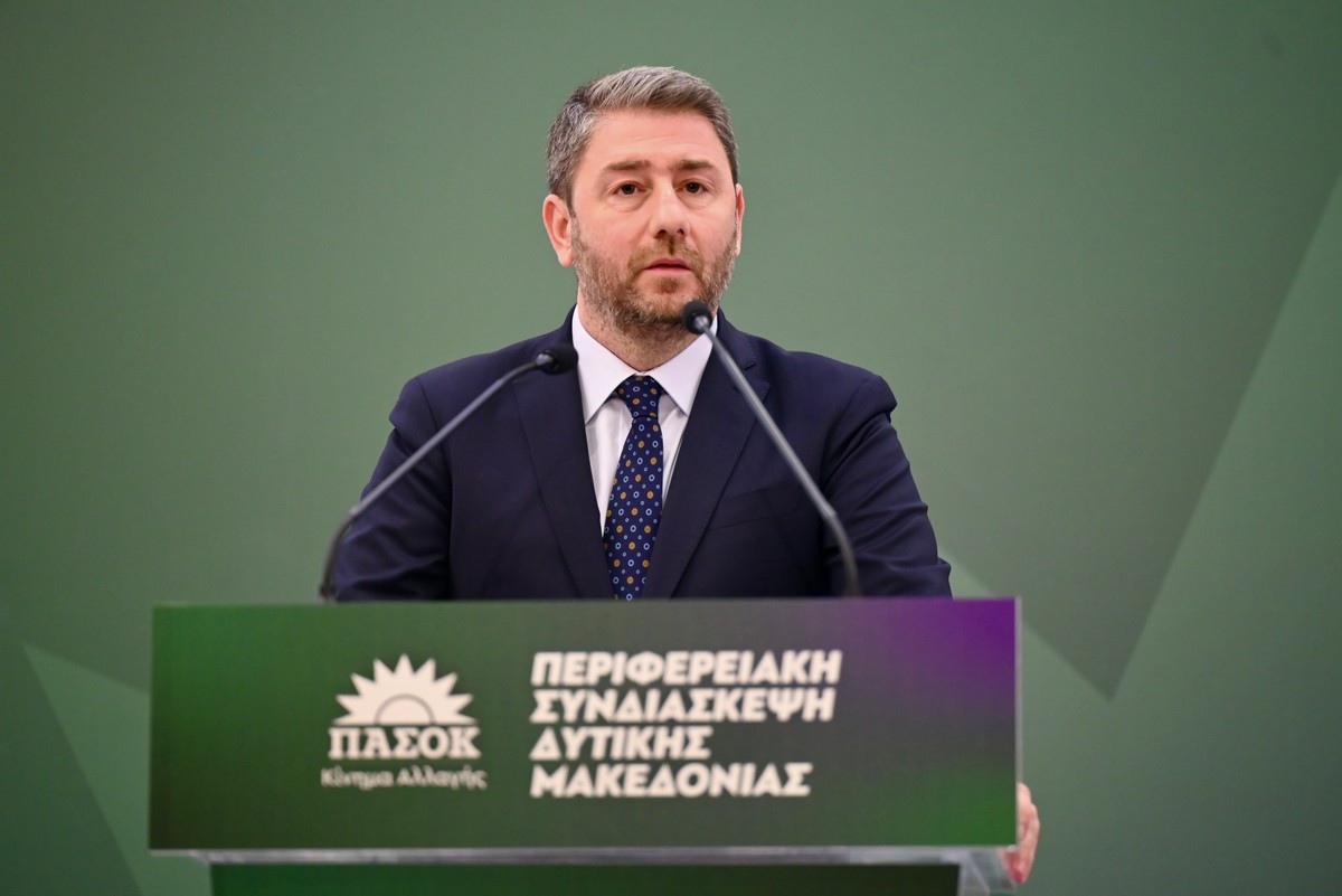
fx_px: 5593
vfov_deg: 9.2
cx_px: 671
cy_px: 448
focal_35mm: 150
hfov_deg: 13.7
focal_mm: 150
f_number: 2.8
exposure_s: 1/250
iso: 1800
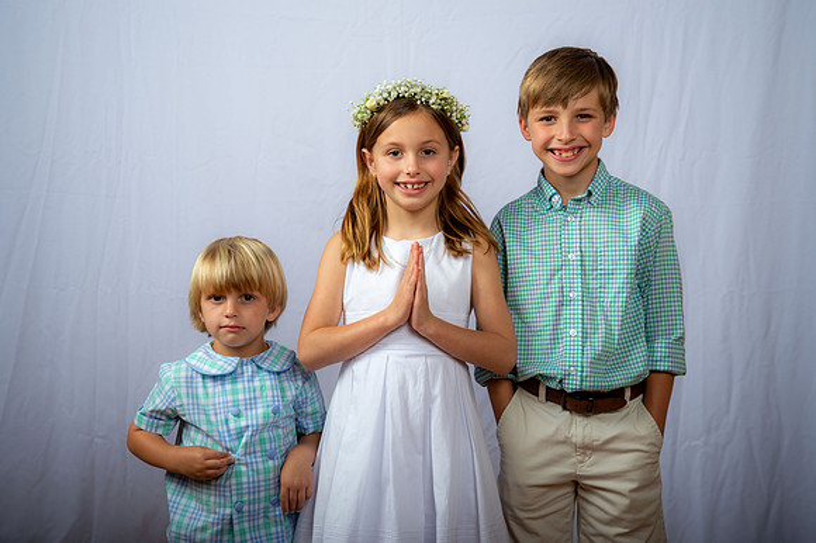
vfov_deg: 21.9
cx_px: 408
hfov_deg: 32.4
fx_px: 1404
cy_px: 272
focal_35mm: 62
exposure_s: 1/200
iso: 250
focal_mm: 62
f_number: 6.3
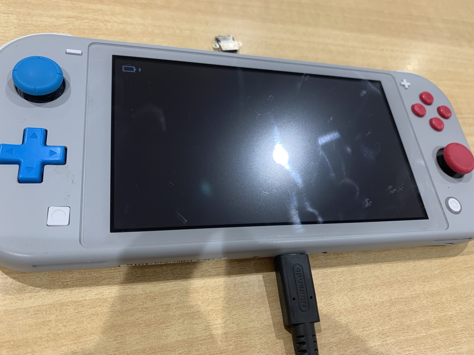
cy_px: 178
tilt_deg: -54.3
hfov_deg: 67.3
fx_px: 356
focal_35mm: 26
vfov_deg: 53.1
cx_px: 237
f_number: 1.8
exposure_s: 1/100
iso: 80
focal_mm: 4.25
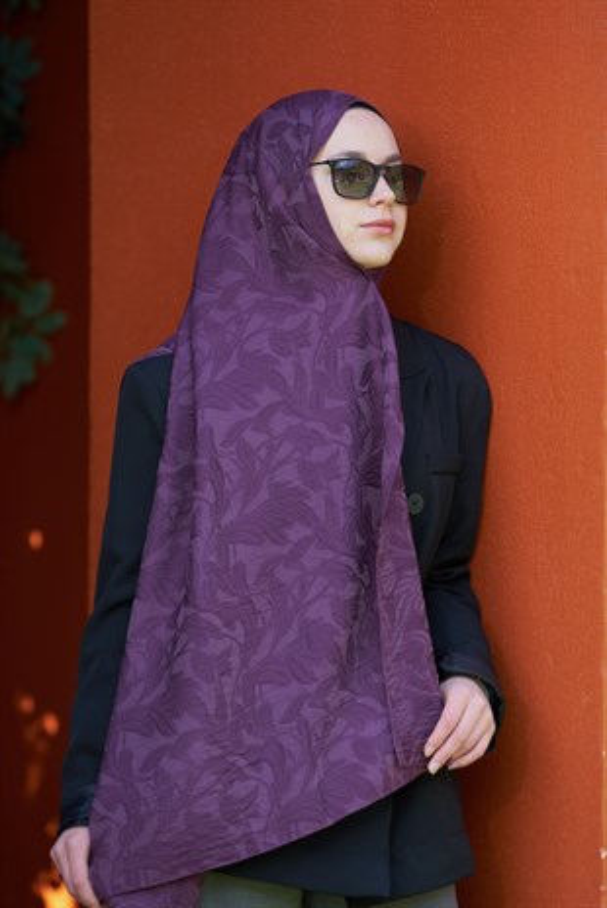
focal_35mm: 160
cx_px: 304
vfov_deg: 12.8
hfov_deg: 8.6
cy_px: 454
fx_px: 4040
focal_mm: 160
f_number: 4
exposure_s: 1/200
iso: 200
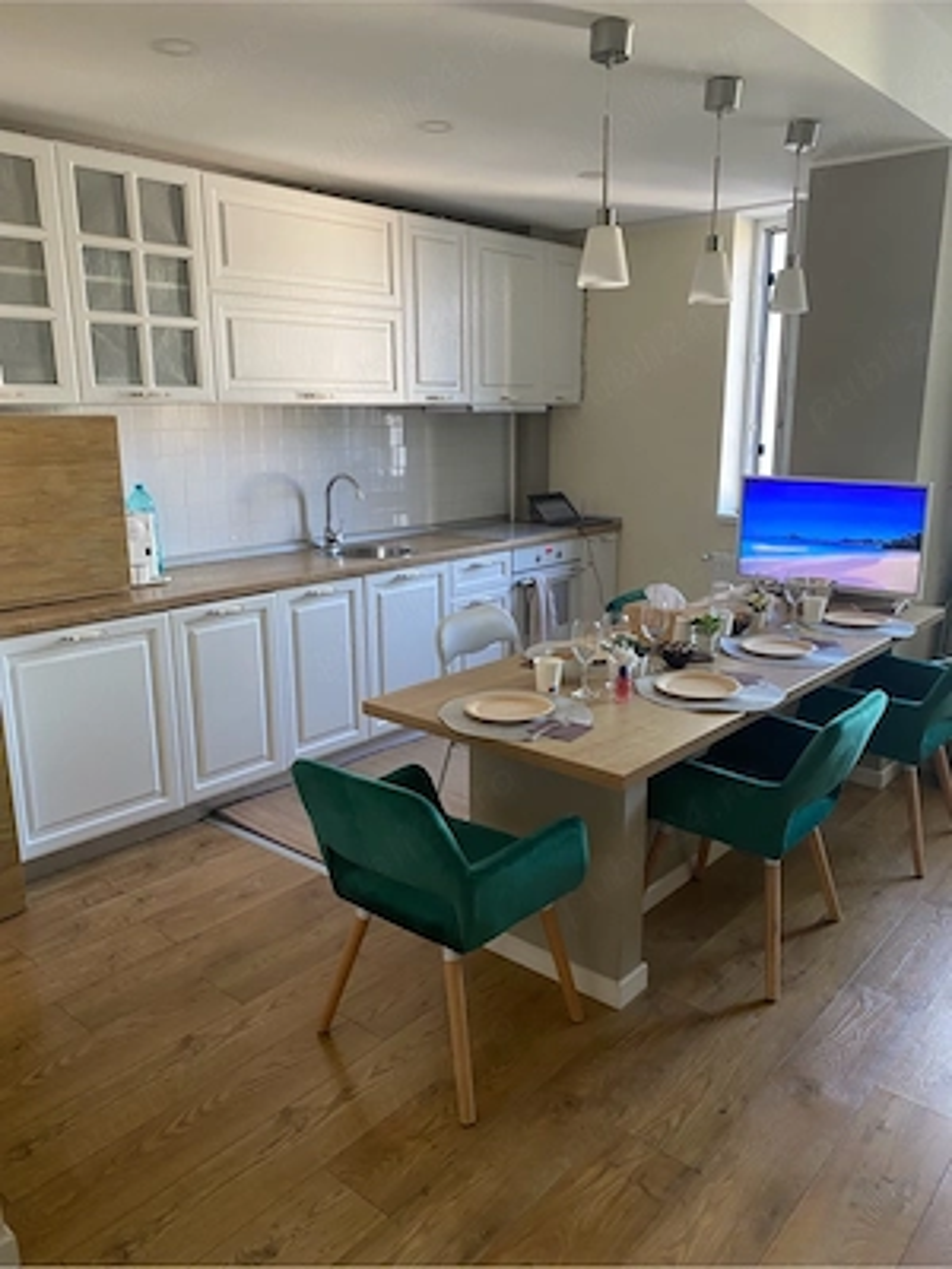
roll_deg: +0.3
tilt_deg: -14.1
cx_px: 476
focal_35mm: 26
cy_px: 634
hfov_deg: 53.1
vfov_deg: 67.3
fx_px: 953
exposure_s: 1/60
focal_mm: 4.25
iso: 200
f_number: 1.8
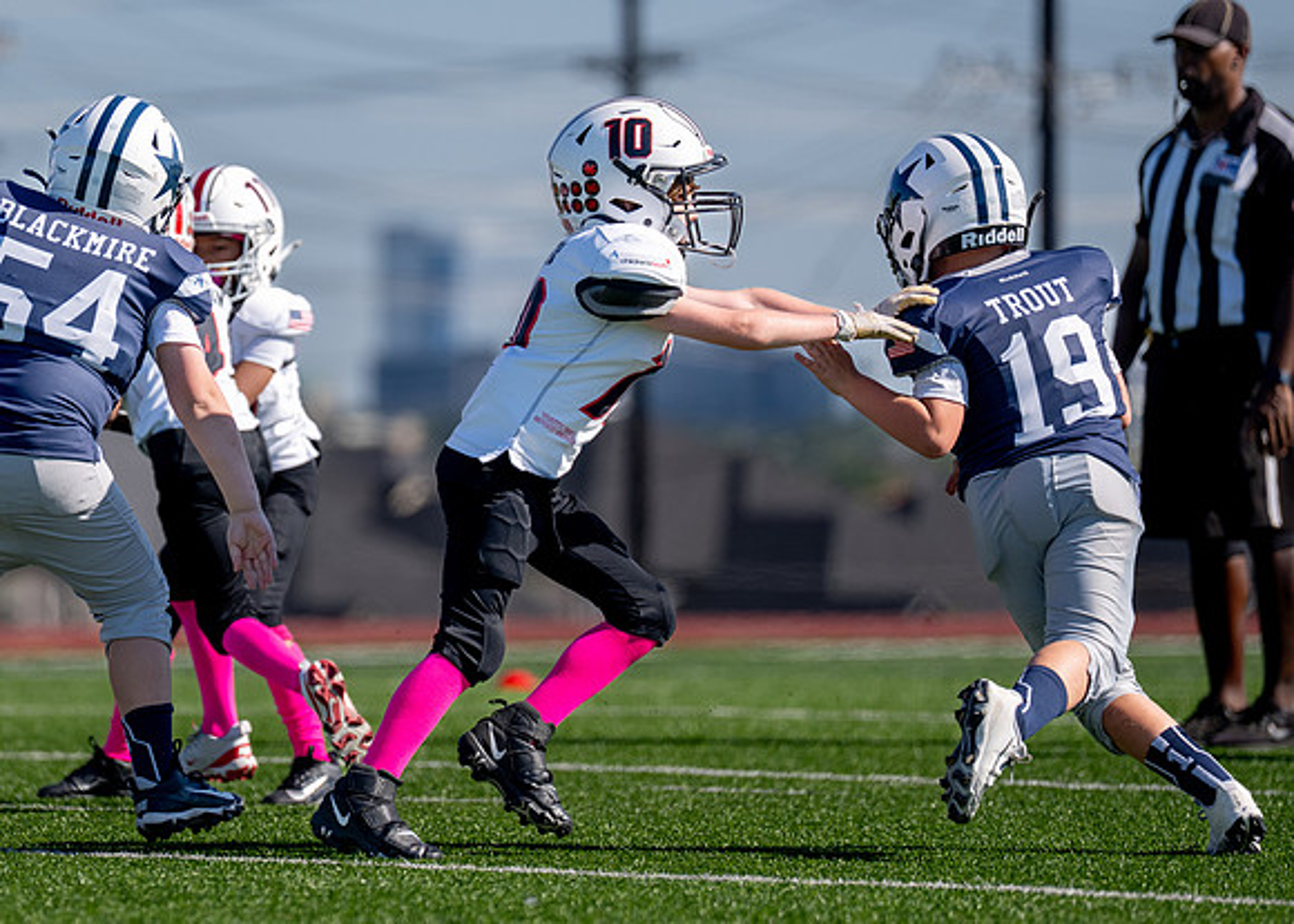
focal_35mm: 322
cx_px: 243
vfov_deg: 4.5
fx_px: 11847
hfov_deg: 6.2
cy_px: 378
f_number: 2.8
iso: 160
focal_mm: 200
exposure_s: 1/4000
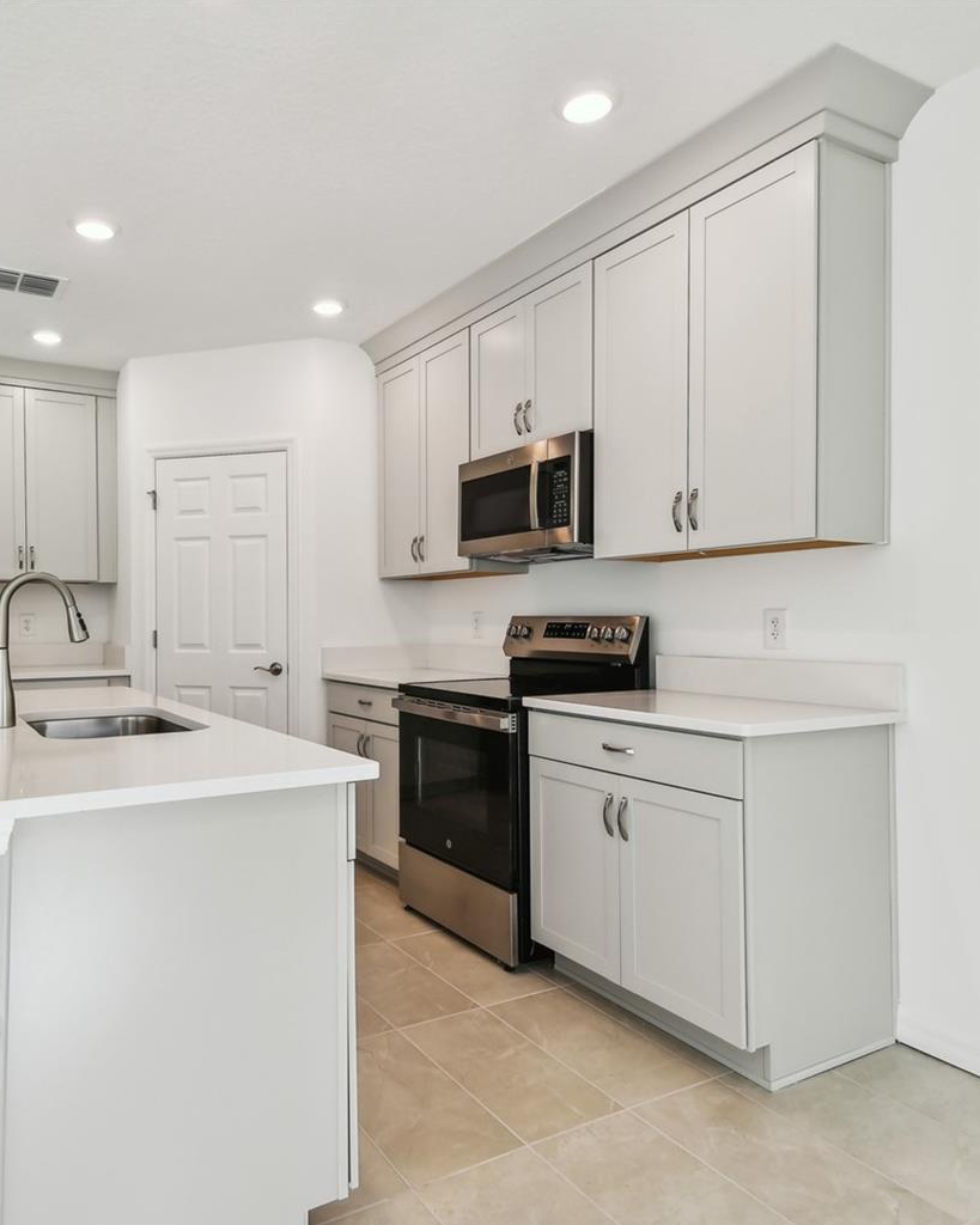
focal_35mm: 22
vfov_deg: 75.0
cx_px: 375
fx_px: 798
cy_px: 635
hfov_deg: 62.3
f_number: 7.1
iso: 100
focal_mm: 10
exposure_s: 1/50
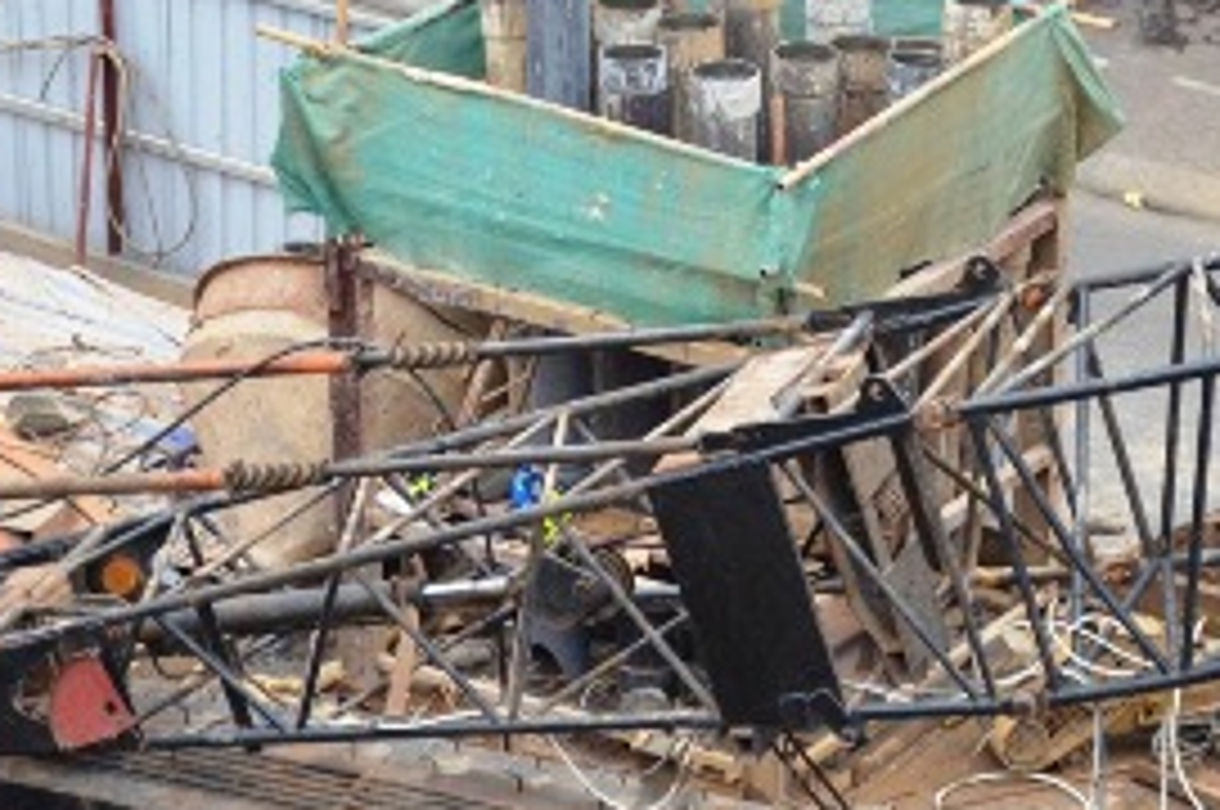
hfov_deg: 11.4
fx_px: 6096
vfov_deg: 7.6
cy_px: 472
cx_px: 903
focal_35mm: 180
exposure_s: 1/80
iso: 800
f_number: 5.6
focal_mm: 55
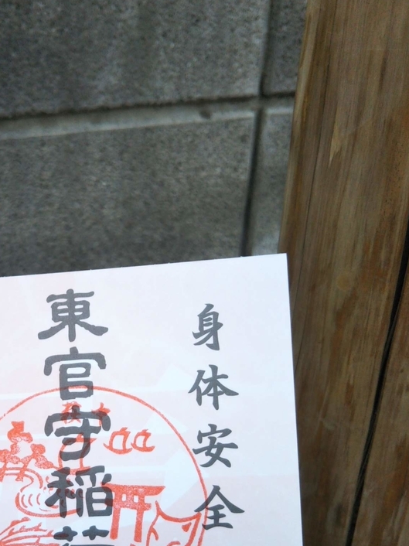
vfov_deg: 36.7
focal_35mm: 51
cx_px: 80
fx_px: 804
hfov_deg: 27.9
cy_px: 404
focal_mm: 4
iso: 33
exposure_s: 1/185
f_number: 2.2
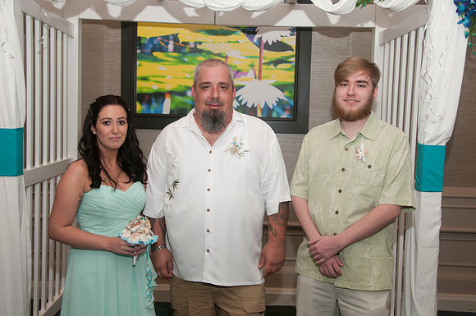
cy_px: 158
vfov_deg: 32.9
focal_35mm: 40
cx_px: 238
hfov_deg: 48.0
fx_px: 535
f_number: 5.6
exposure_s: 1/60
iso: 400
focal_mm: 27
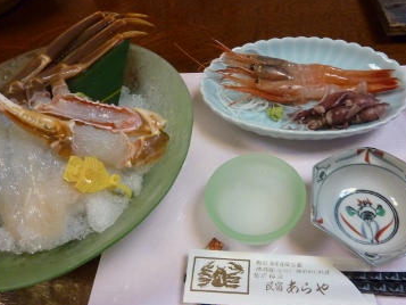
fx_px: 329
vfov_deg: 49.8
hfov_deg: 63.4
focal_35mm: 28
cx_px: 214
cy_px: 156
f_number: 3.3
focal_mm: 4.1
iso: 400
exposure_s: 1/15
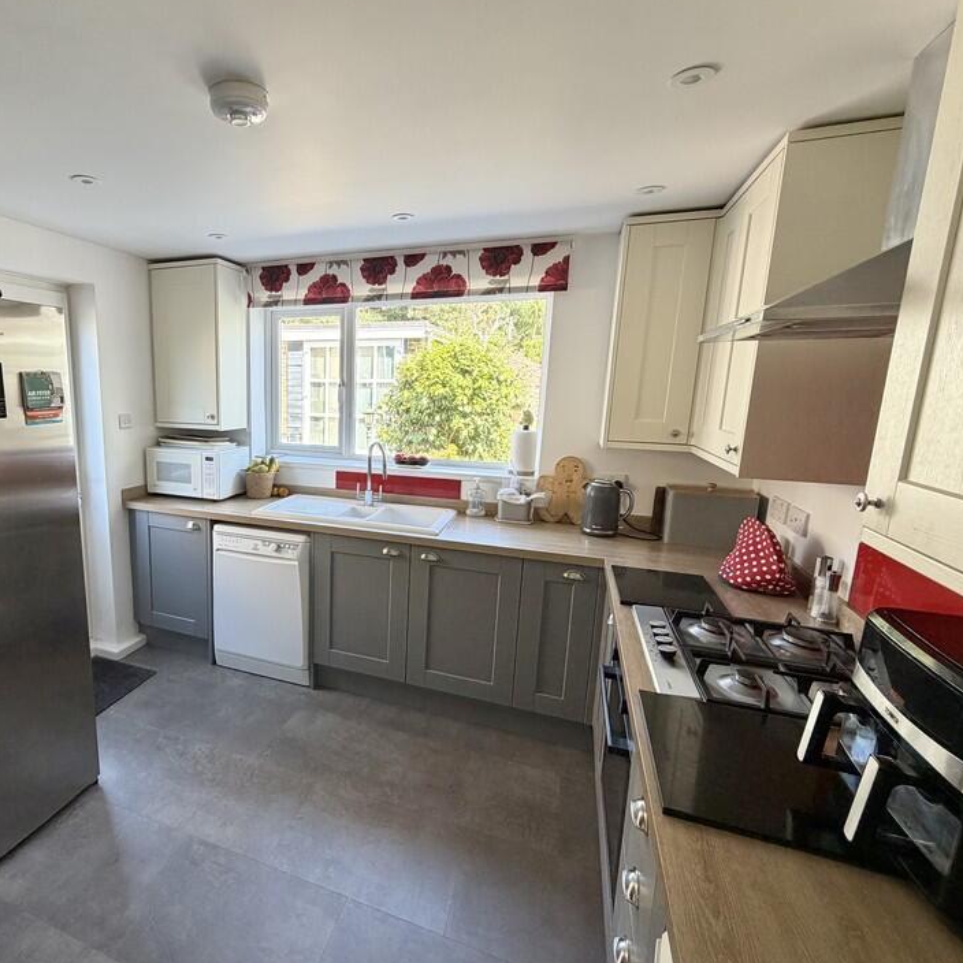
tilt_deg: -11.6
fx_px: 567
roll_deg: +0.0
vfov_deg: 80.7
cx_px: 323
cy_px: 488
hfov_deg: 78.2
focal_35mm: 18
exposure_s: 1/121
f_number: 2.2
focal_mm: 2.22
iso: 200
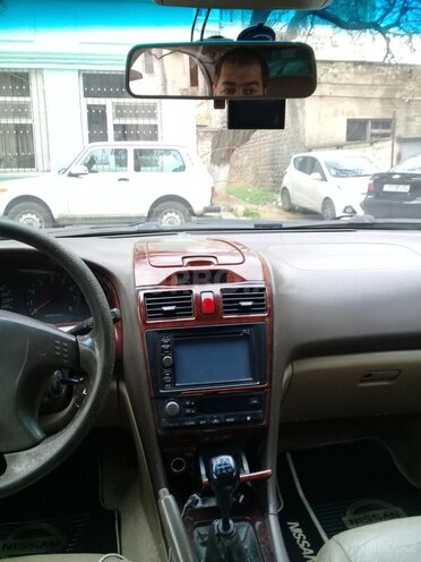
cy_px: 281
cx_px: 210
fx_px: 503
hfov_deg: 45.4
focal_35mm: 31
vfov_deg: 58.4
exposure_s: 1/33
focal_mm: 3.3
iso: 64
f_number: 2.2
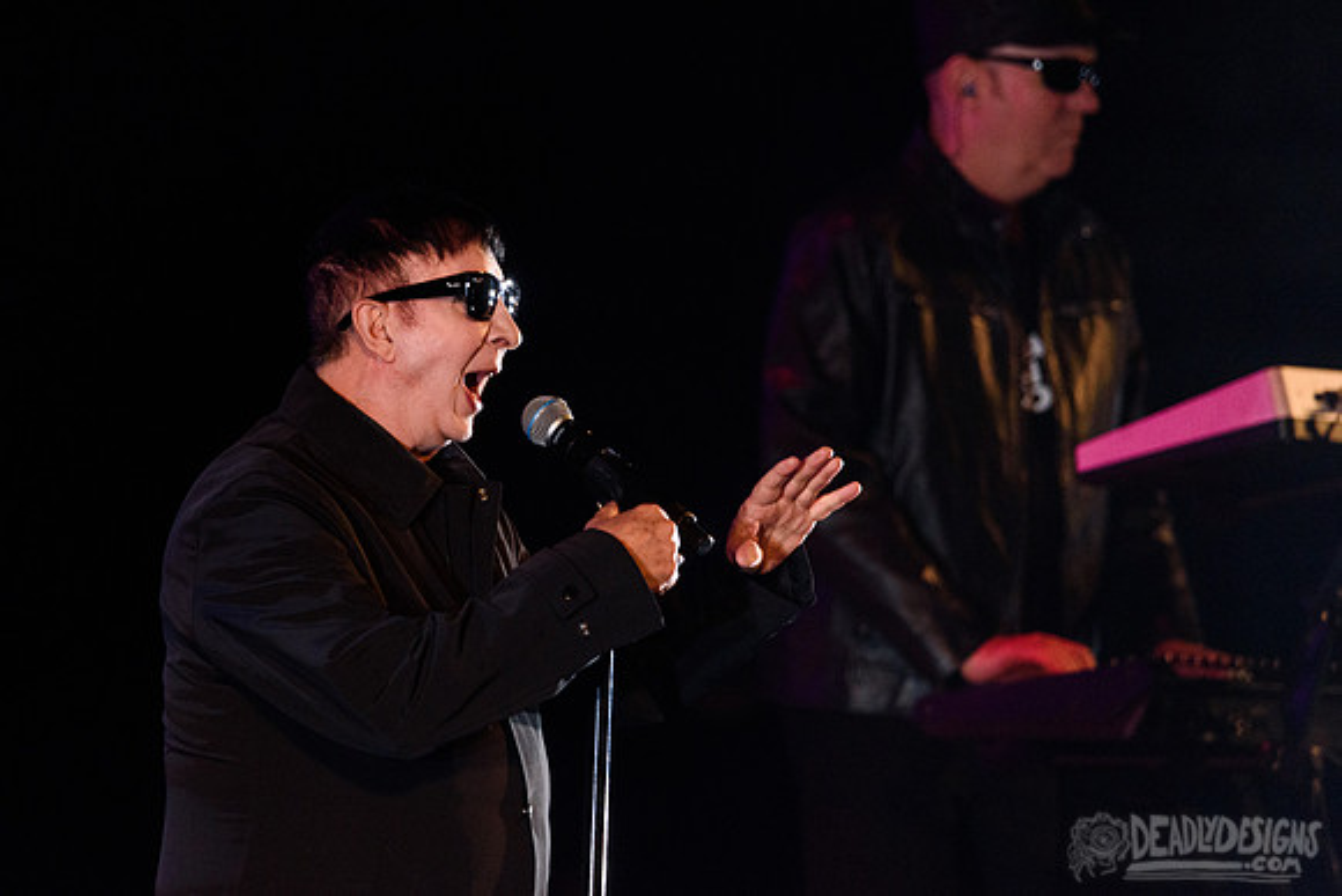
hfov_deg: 3.7
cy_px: 387
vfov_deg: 2.5
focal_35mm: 551
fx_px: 20532
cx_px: 592
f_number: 6
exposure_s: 1/200
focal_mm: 480
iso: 4000
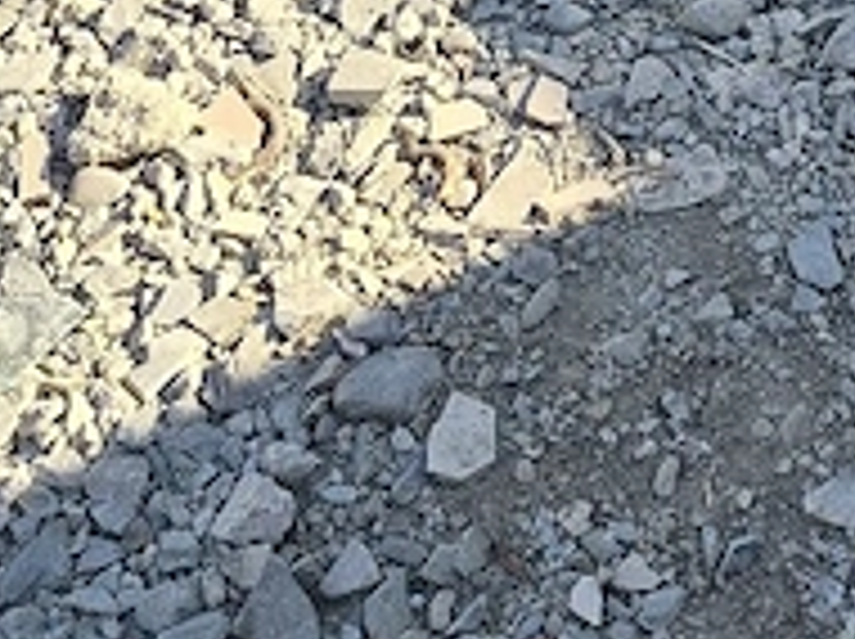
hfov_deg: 19.2
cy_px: -724
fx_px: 2393
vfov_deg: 12.8
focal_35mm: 97
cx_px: 994
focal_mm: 5.4
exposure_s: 1/2000
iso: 80
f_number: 1.8
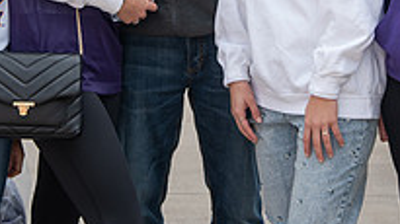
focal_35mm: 154
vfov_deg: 7.7
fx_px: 1632
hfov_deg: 14.0
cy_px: -93
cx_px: 183
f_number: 5
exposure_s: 1/200
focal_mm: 52
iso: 200
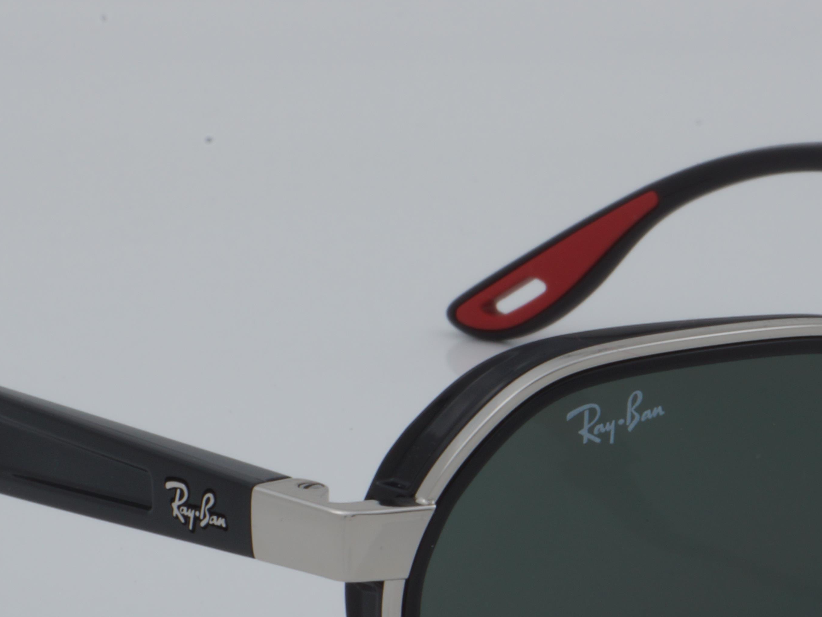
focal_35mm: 159
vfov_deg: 9.3
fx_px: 3776
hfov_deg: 12.4
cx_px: 542
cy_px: 481
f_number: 32
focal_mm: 50
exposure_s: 1/4
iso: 100
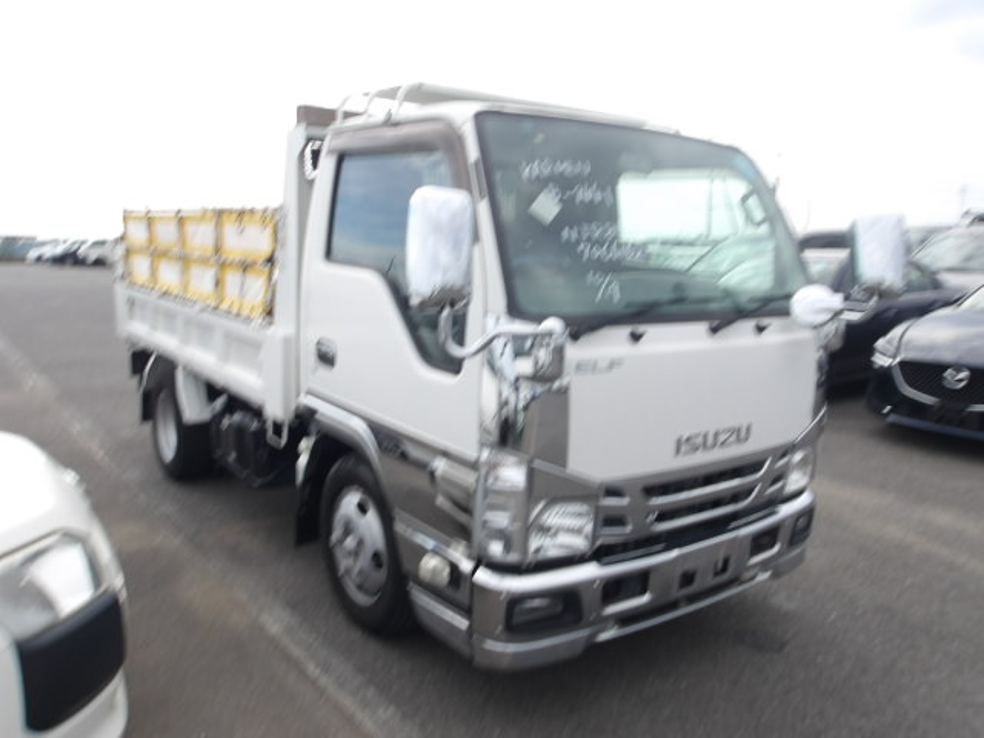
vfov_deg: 51.4
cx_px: 492
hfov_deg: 65.3
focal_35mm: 27
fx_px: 768
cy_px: 369
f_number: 10.4
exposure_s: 1/60
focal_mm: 4.9
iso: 100
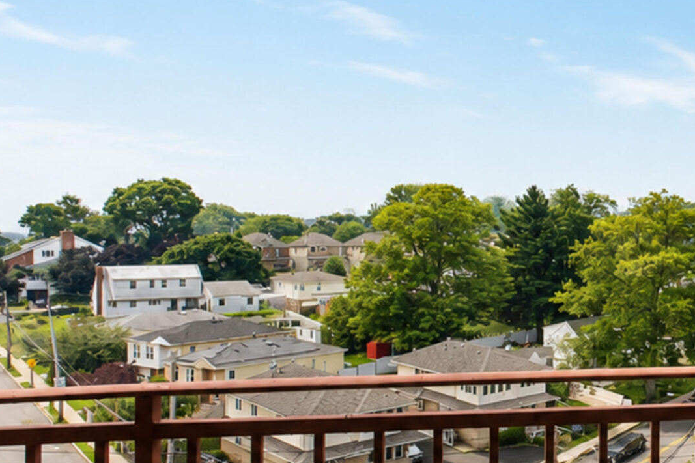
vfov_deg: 36.7
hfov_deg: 43.9
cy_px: 276
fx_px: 695
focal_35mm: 36
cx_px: 722
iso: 160
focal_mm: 10
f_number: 10
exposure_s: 1/80
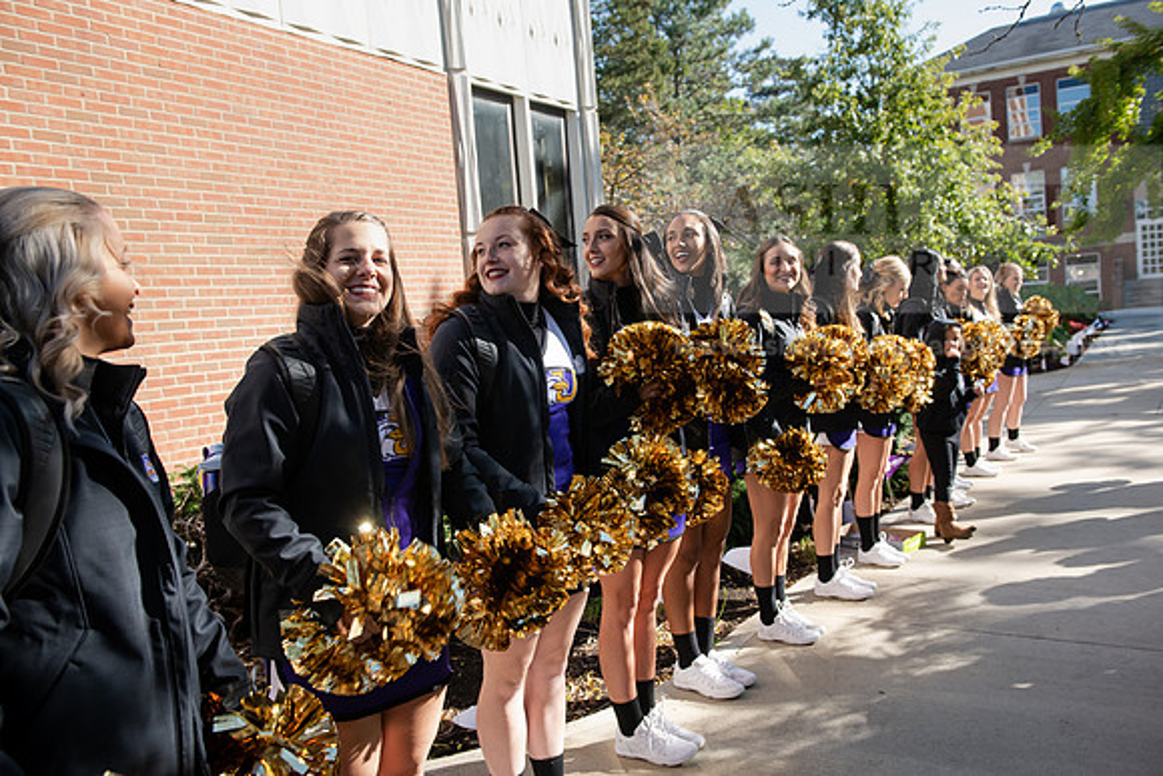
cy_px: 388
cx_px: 582
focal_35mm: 29
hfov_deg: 63.6
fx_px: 937
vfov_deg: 45.0
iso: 400
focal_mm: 29
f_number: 5
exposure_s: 1/500
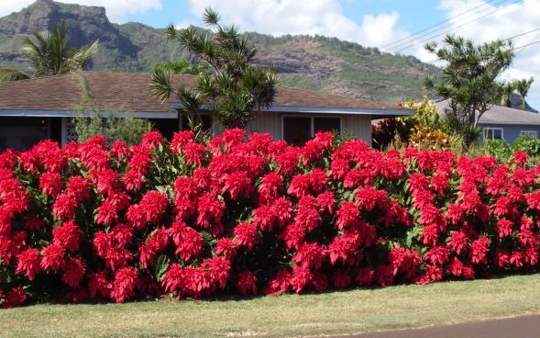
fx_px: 603
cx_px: 267
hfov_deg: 48.2
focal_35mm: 41
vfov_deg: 31.2
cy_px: 163
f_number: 6.6
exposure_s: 1/250
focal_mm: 6.3
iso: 100
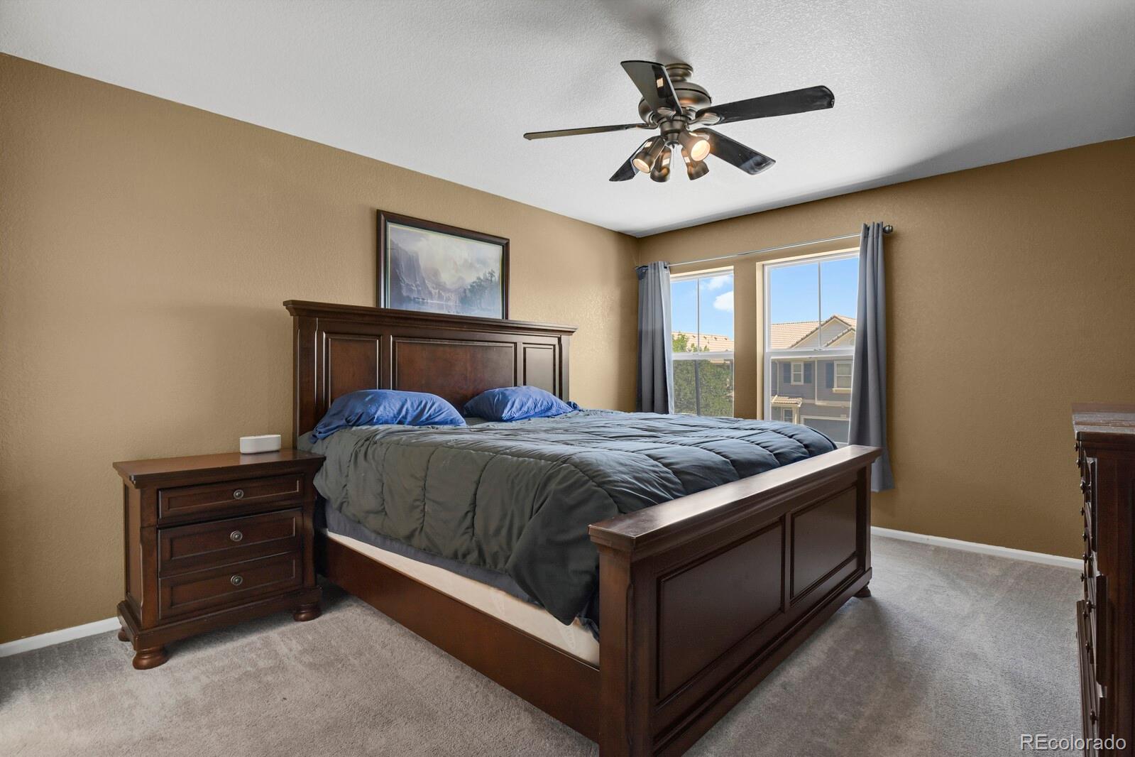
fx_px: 536
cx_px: 568
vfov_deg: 70.4
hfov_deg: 93.3
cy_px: 378
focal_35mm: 17
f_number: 8
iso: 1600
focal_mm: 17
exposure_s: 1/20
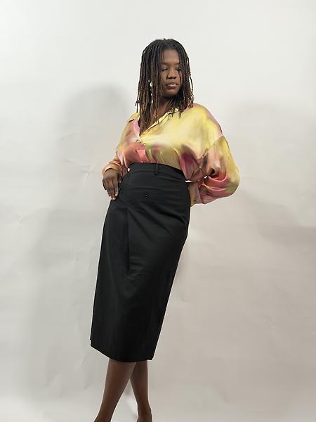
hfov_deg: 30.3
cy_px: 211
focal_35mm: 48
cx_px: 158
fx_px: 584
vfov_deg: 39.7
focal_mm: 6.76
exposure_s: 1/100
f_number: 1.78
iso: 80
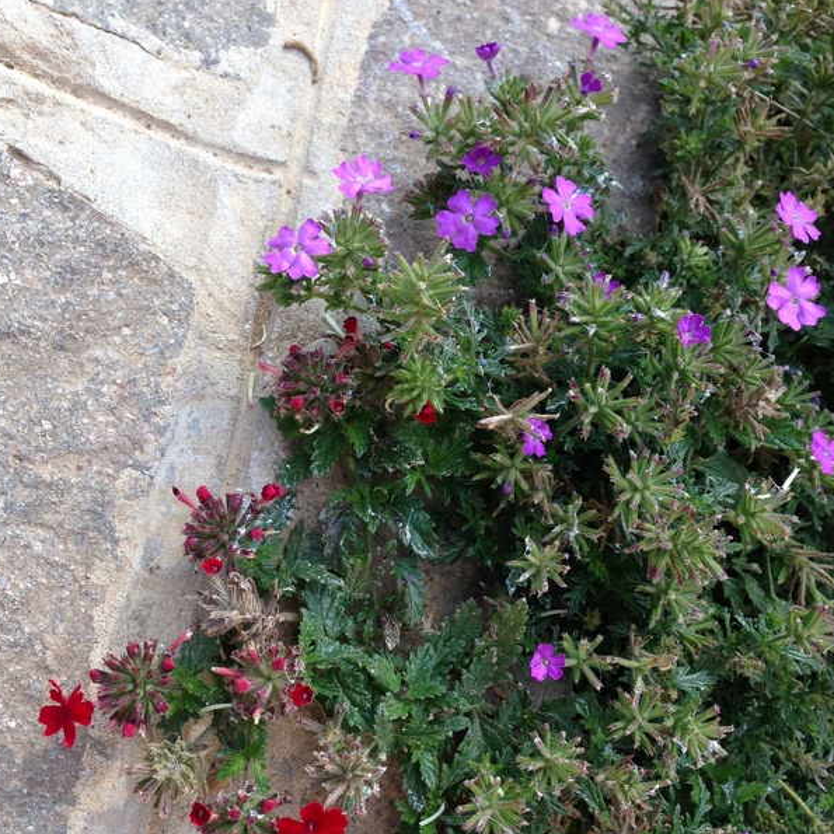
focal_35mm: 40
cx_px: 411
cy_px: 512
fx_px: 1090
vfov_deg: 41.6
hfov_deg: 41.9
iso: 50
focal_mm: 4.12
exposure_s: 1/258
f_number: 2.4
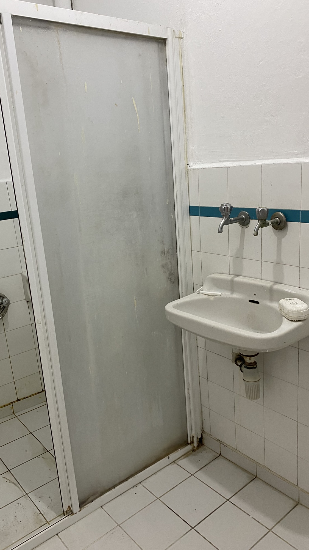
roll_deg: +6.0
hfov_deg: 40.1
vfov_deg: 66.1
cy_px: 271
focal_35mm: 29
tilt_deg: -15.4
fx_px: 422
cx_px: 138
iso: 125
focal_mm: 4.25
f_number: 1.8
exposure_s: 1/98
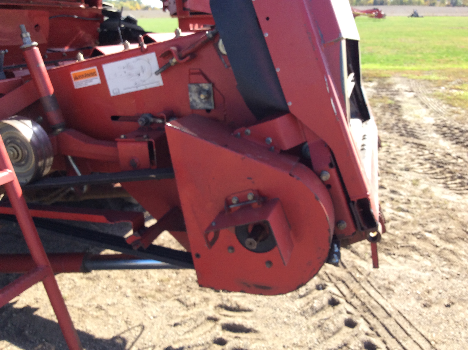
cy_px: 175
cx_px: 234
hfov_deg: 56.9
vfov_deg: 44.1
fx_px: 432
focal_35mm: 32
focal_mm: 3.3
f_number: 2.4
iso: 32
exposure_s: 1/371
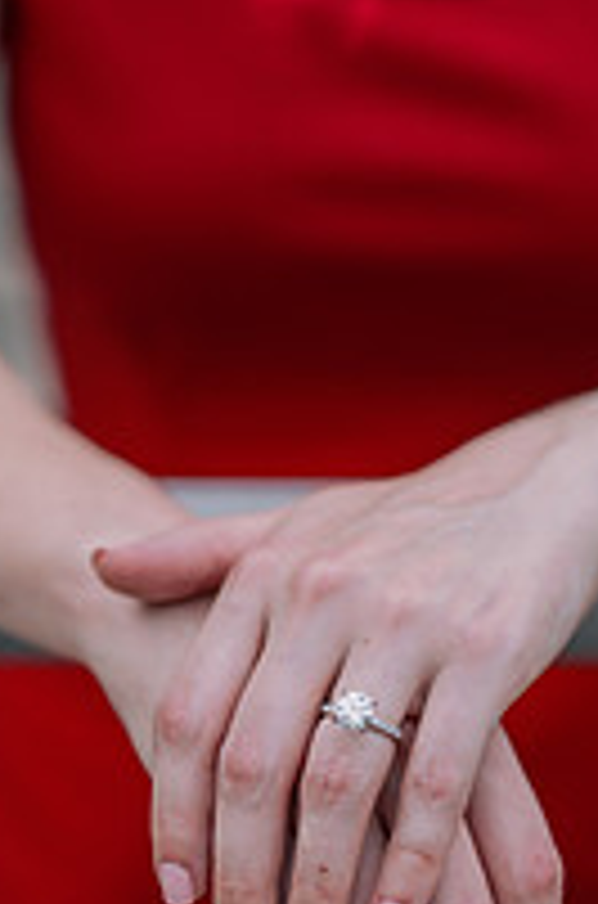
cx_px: 353
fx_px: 2805
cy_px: 427
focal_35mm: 112
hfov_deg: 12.2
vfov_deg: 18.3
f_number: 2
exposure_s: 1/500
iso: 320
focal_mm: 50
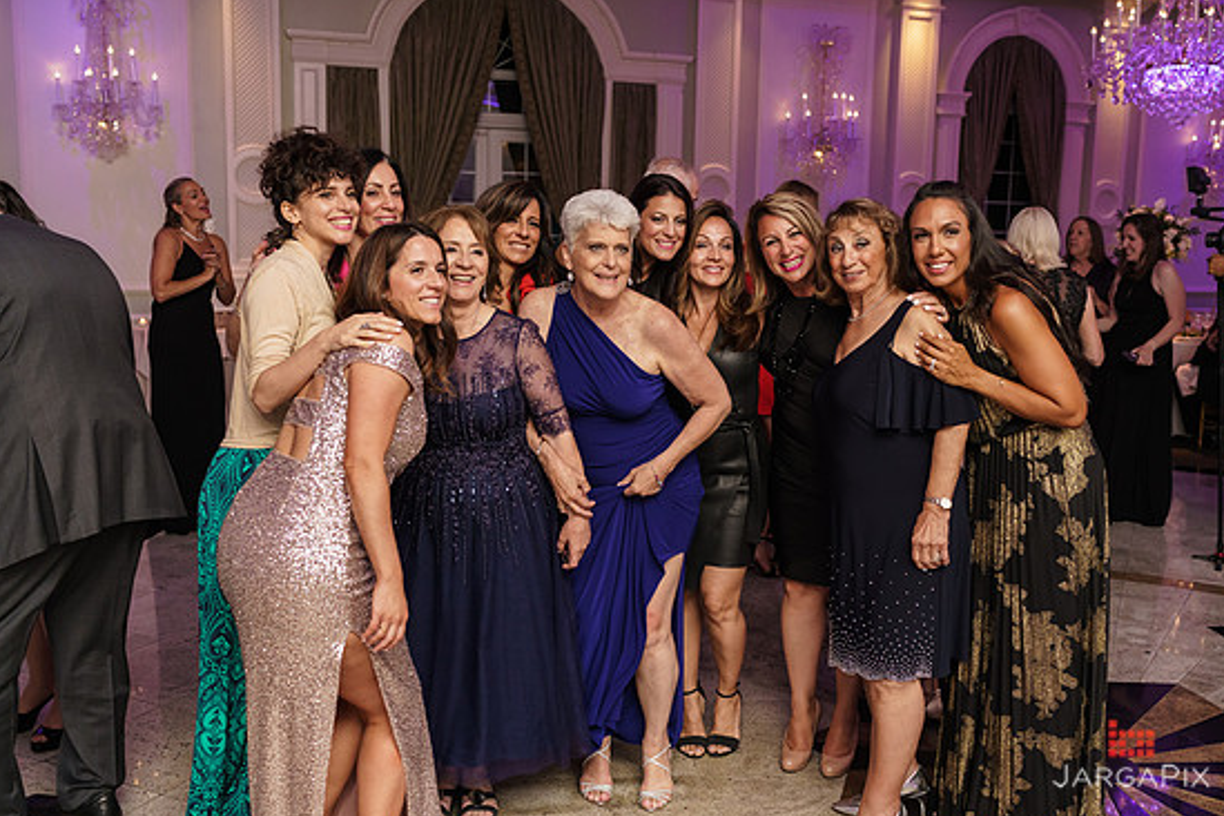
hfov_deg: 51.9
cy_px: 405
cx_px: 620
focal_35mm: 37
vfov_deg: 35.9
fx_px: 1258
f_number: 3.2
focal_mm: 35
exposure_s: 1/250
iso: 2000
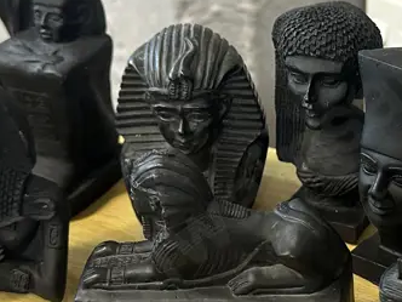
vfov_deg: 19.9
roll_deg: -0.3
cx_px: 329
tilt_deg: -28.3
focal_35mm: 74
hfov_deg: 25.8
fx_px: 859
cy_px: 138
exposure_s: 1/50
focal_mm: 6.86
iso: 250
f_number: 1.78
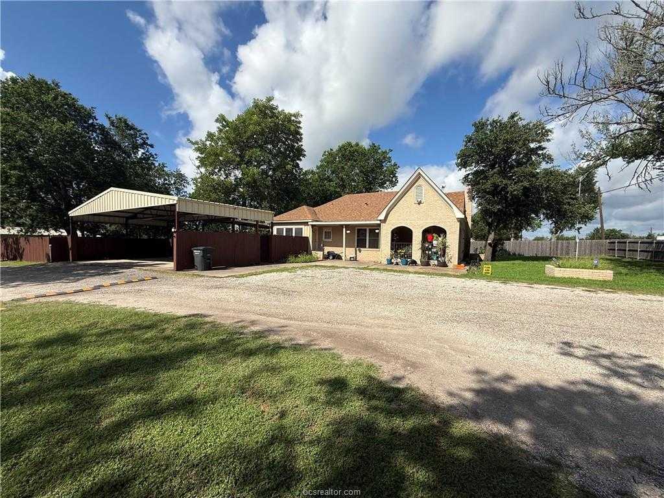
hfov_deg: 102.1
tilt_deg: -1.3
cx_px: 332
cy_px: 249
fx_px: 269
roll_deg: -1.2
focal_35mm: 14
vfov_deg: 85.7
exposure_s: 1/2841
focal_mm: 2.22
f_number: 2.2
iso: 50
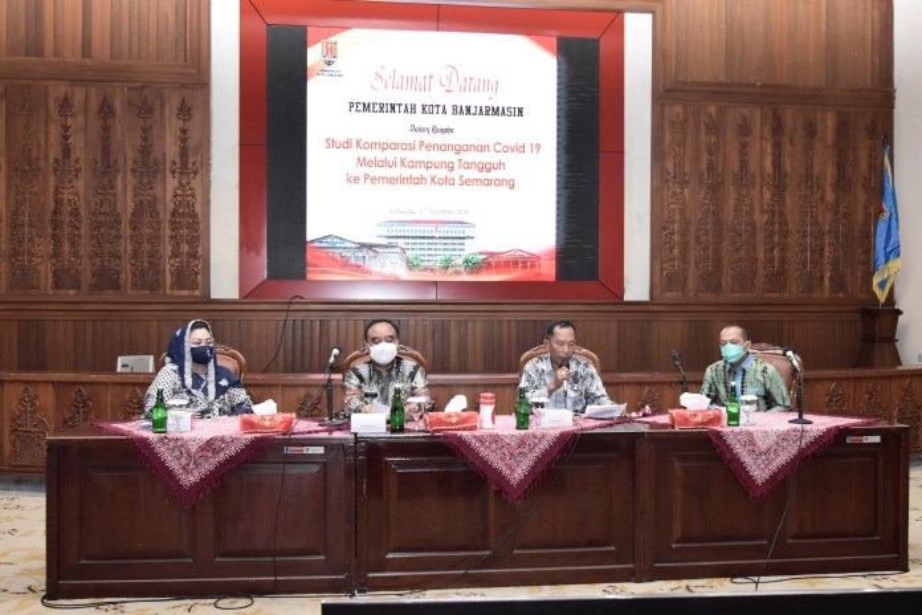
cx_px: 461
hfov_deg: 61.9
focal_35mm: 30
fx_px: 768
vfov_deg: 43.6
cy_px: 308
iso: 2800
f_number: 4
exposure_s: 1/250
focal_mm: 20
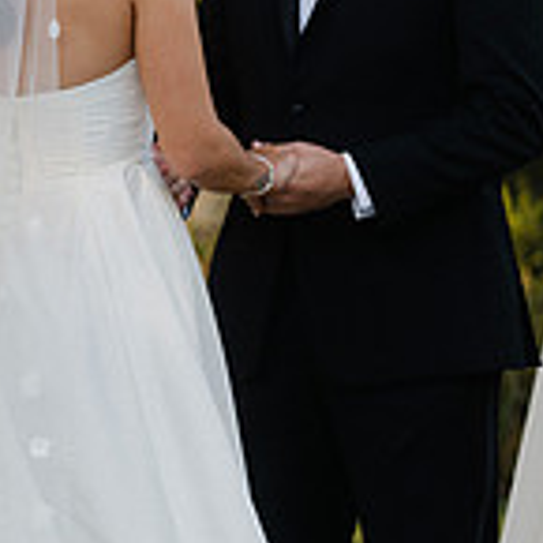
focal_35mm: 355
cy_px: 49
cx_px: 97
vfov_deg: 4.9
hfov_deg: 4.9
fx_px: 6300
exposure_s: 1/250
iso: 200
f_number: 4
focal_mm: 135
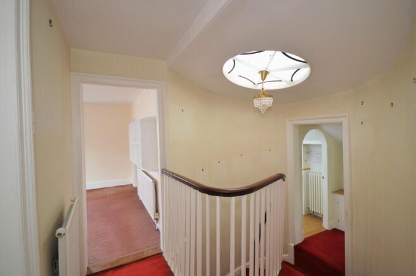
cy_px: 138
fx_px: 173
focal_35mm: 15
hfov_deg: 100.4
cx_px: 208
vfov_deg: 77.2
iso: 1000
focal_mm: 10
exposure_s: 1/60
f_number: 4
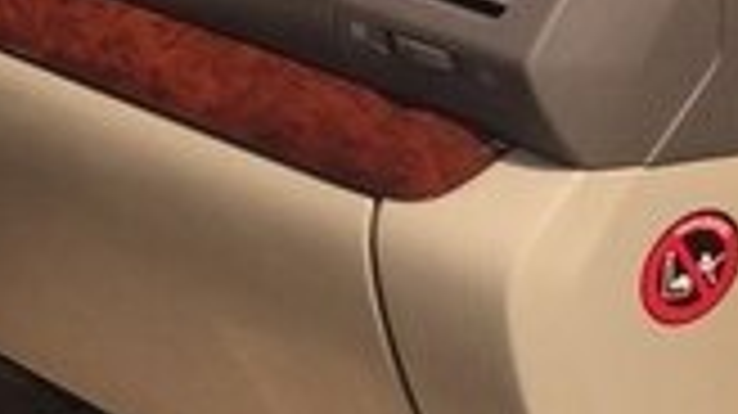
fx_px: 2484
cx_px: -644
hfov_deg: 14.6
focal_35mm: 127
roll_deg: -0.8
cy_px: -16
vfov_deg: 9.5
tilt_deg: -19.1
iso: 32
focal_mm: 4.15
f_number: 2.2
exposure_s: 1/1208
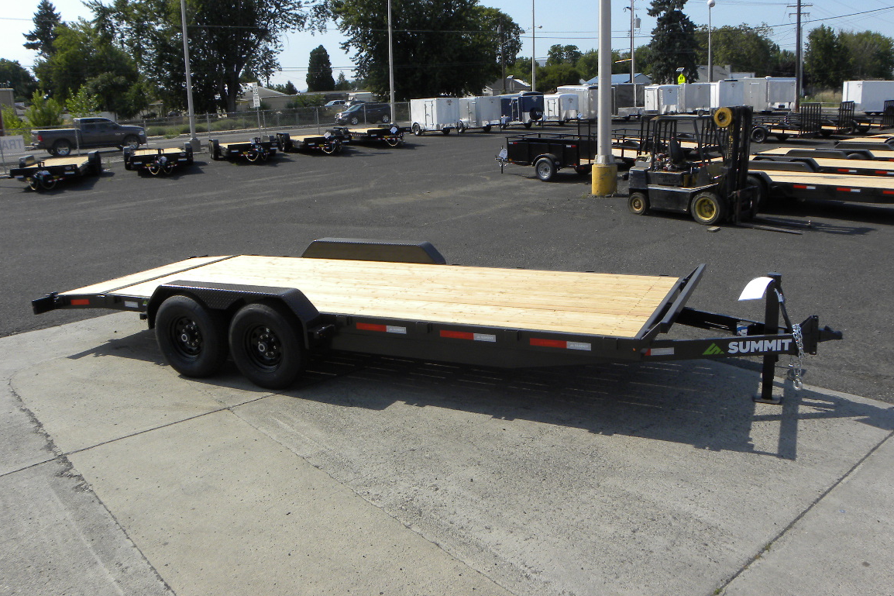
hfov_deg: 61.9
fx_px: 745
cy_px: 246
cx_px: 480
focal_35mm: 30
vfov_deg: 43.4
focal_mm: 4.6
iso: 64
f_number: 6.3
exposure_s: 1/306
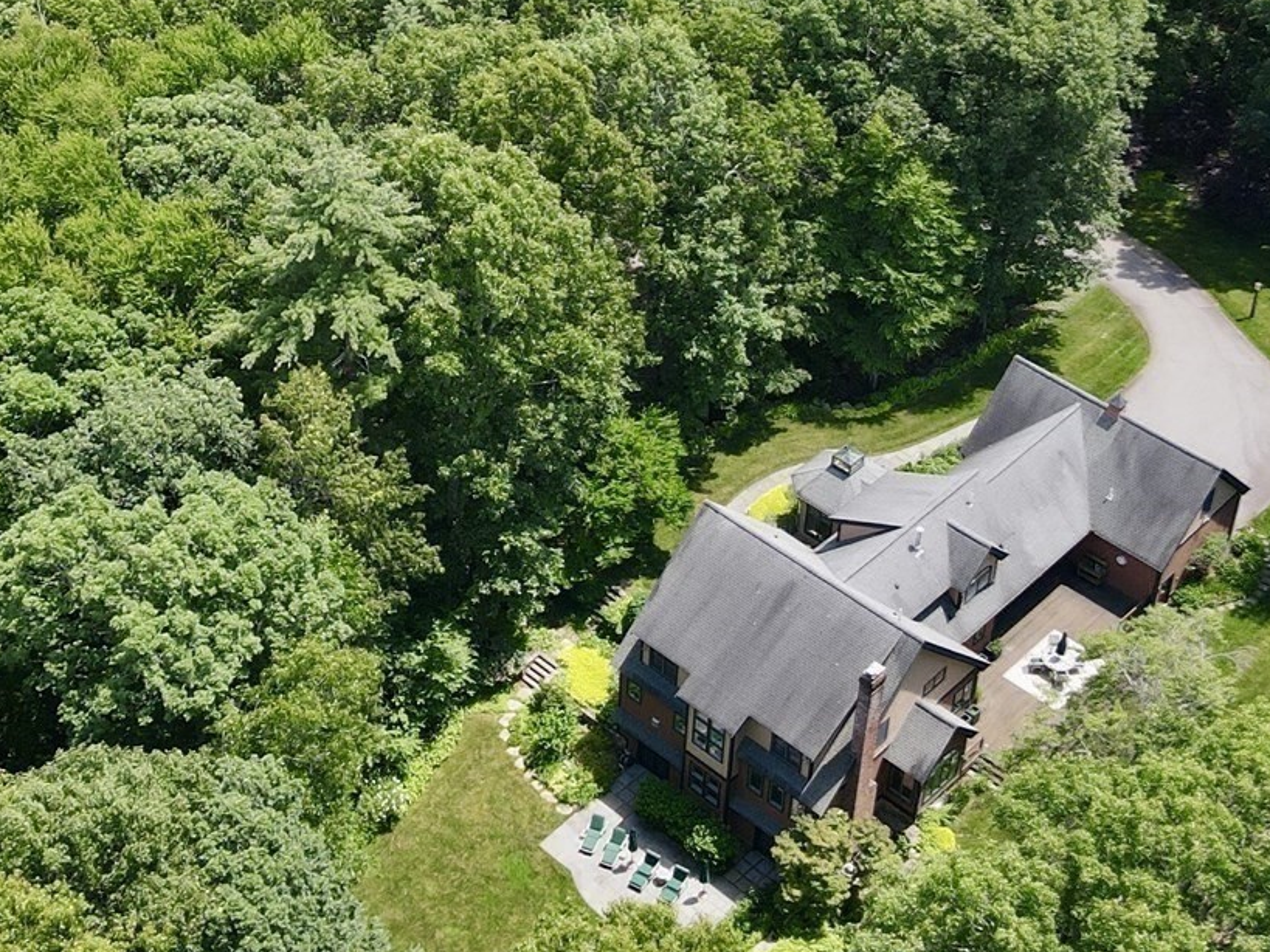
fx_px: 2201
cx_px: 490
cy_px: 194
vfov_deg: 24.0
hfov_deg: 32.1
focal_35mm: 60
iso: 100
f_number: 2.8
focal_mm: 4.5
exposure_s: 1/250
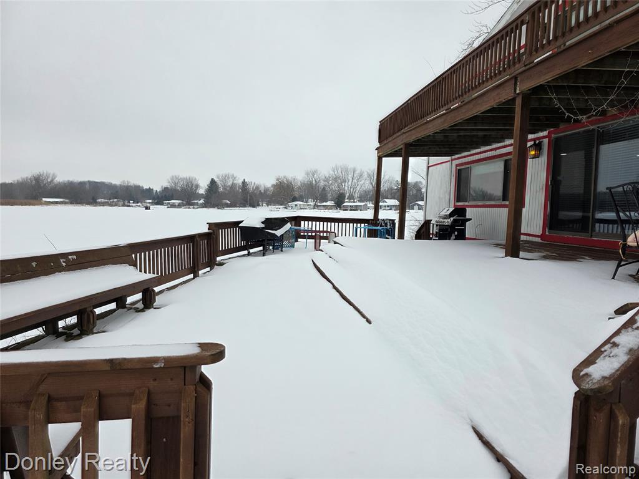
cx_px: 320
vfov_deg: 58.9
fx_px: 425
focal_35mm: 23
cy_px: 240
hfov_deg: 73.9
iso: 32
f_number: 1.7
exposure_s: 1/180
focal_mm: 6.3
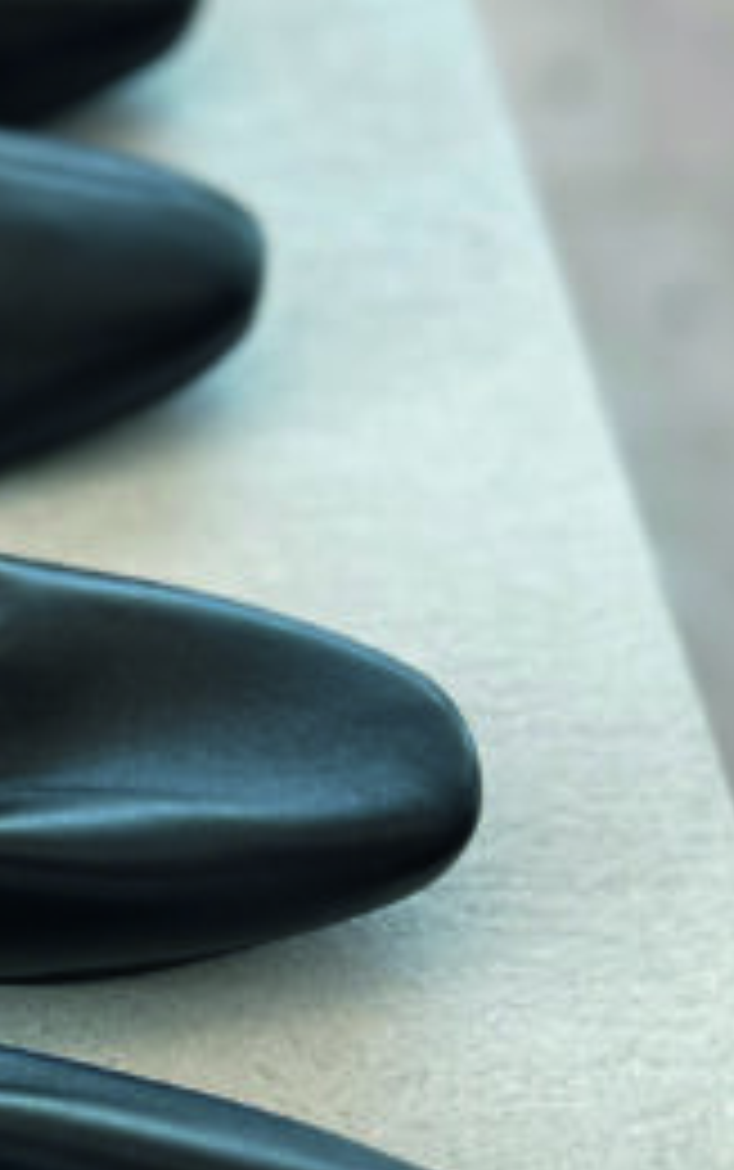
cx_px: -110
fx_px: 2810
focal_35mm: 88
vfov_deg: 23.4
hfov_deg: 14.5
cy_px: 760
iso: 125
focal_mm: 6.86
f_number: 1.78
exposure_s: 1/121
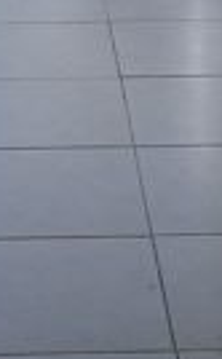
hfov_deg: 8.9
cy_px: -340
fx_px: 1423
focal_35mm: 146
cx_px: 51
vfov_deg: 12.7
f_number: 1.8
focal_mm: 5.54
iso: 50
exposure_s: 1/274
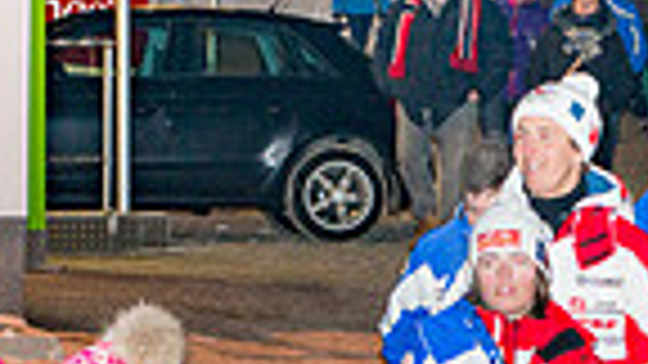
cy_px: 474
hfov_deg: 6.4
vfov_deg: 3.6
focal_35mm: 337
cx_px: 518
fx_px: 5790
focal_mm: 80
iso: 1000
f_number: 7.1
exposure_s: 1/60
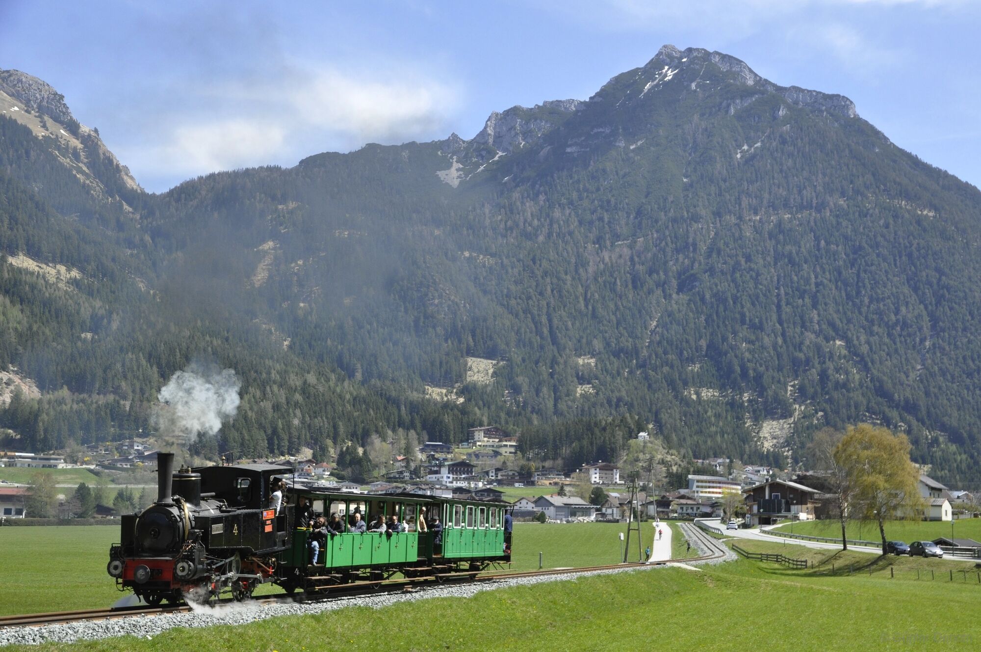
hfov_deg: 41.2
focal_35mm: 48
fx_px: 1306
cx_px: 490
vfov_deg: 28.0
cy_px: 326
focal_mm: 32
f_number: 8
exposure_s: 1/1000
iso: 800
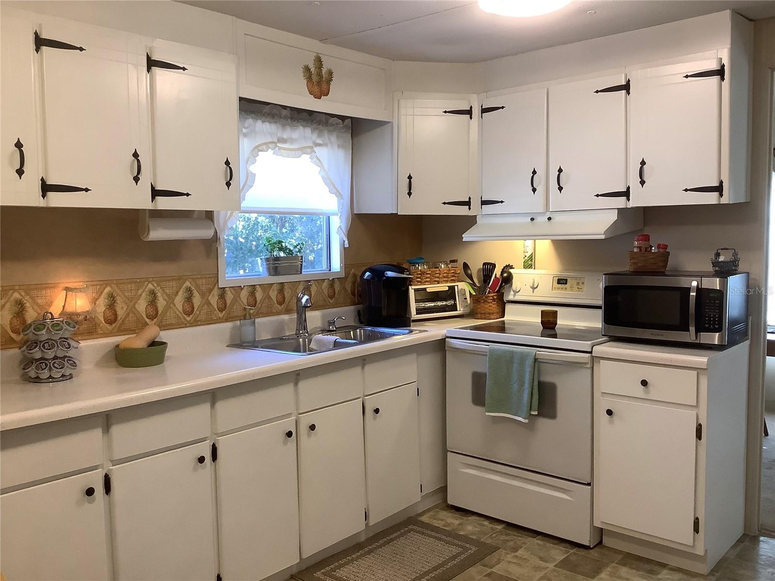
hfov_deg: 58.4
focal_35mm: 31
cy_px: 290
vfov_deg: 45.4
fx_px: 694
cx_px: 388
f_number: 2.4
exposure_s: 1/60
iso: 160
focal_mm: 3.3
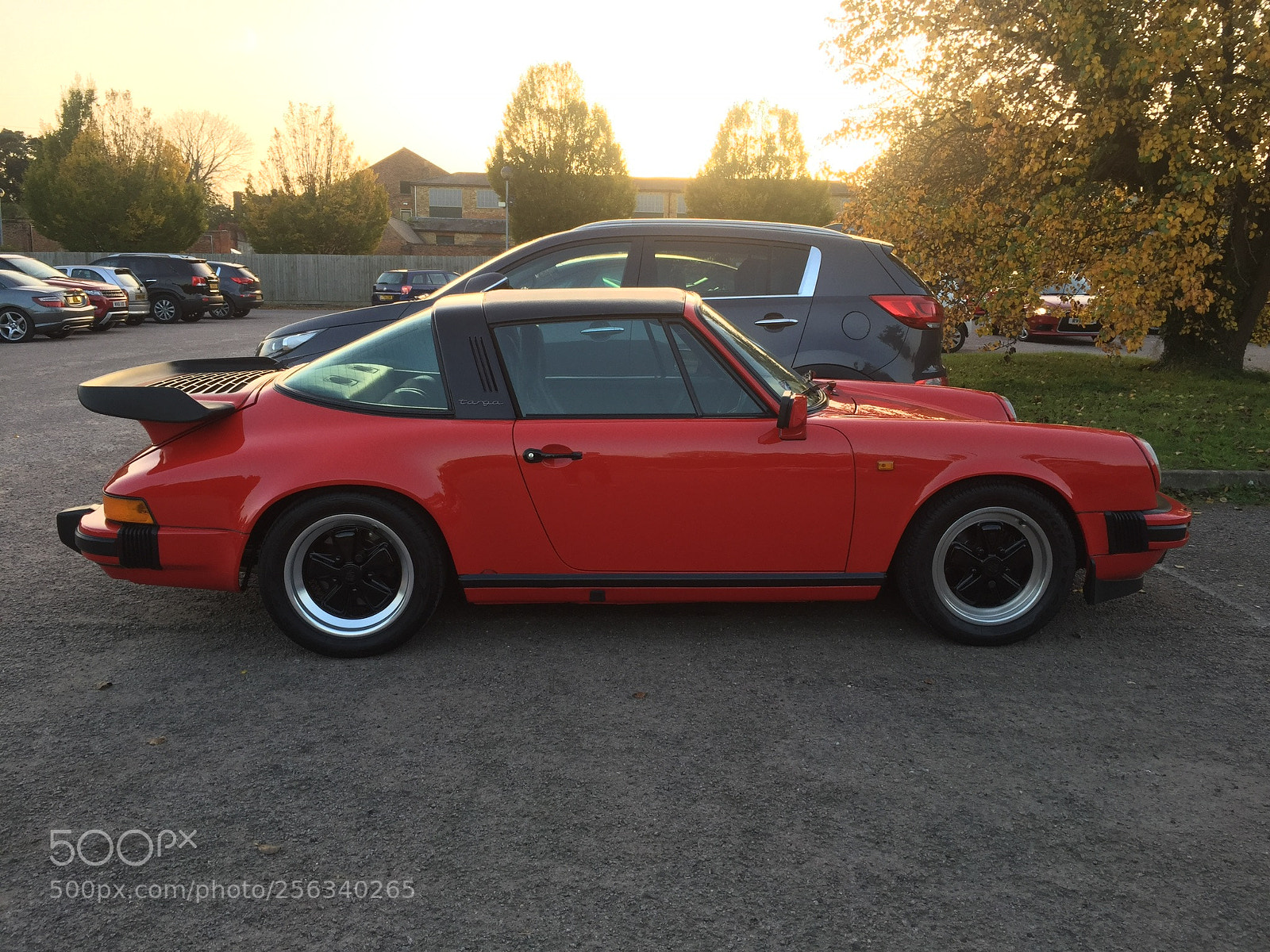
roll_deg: -1.5
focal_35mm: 29
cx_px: 635
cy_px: 476
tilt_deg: -8.6
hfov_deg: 61.7
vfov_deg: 48.2
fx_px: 1064
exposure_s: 1/120
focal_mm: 4.15
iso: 32
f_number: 2.2
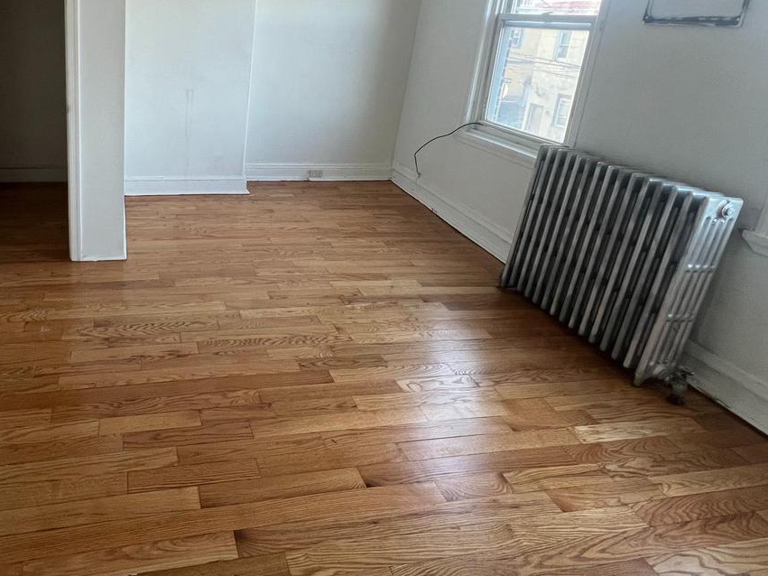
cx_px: 228
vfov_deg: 58.6
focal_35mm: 22
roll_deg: -2.7
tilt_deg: -16.4
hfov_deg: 72.9
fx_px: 488
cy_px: 162
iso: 125
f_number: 1.8
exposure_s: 1/99
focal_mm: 1.57
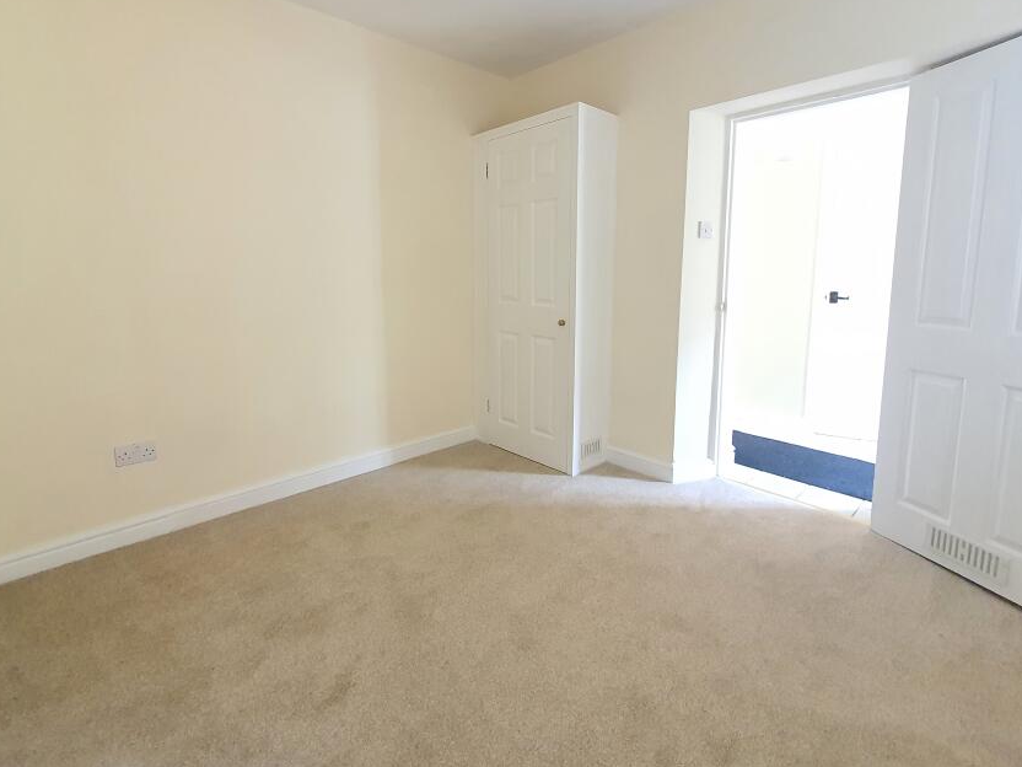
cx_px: 499
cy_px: 337
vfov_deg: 77.8
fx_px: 472
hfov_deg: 94.5
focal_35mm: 16
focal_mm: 1.8
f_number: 2.2
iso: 640
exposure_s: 1/25
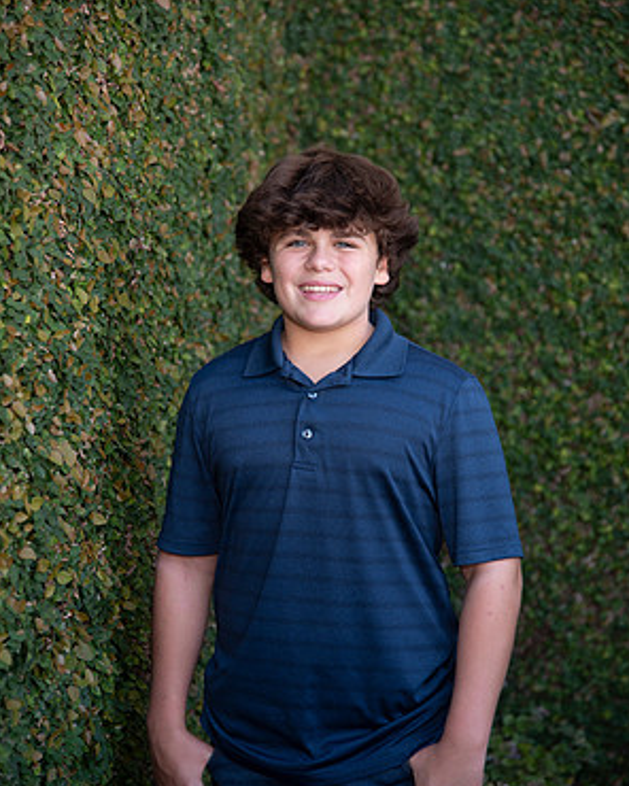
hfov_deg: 13.8
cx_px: 312
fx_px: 2606
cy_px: 389
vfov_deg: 17.2
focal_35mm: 112
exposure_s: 1/250
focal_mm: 98
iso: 640
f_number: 4
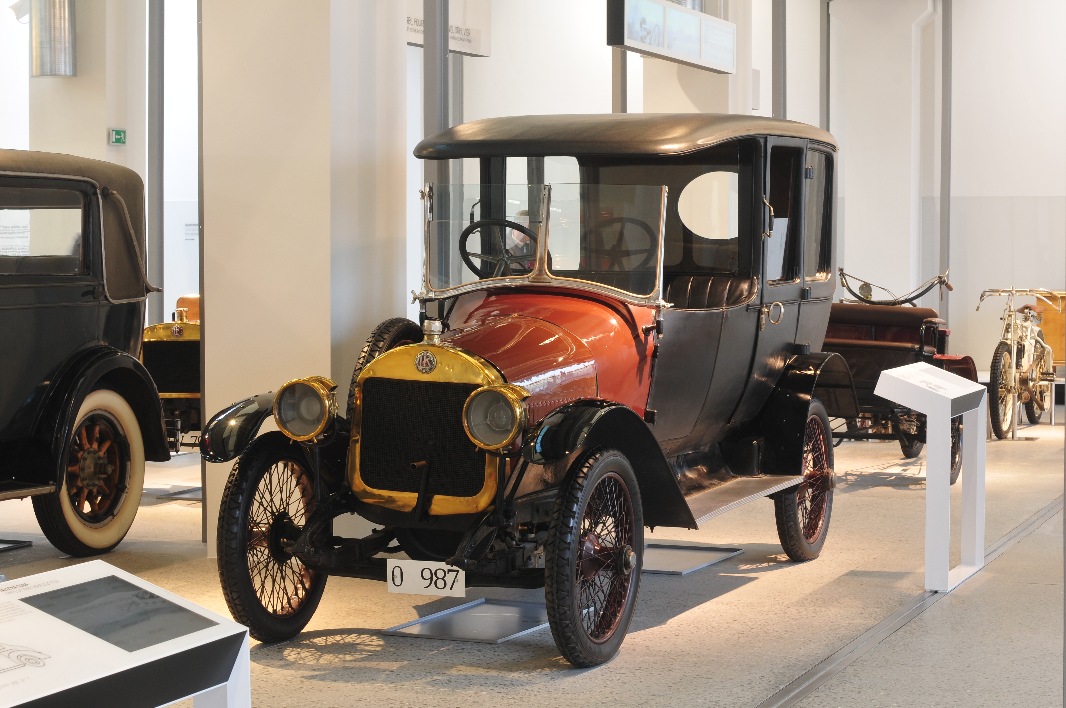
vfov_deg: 18.1
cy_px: 354
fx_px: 2218
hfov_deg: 27.0
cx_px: 533
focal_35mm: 75
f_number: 11
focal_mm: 50
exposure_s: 1/3
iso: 200
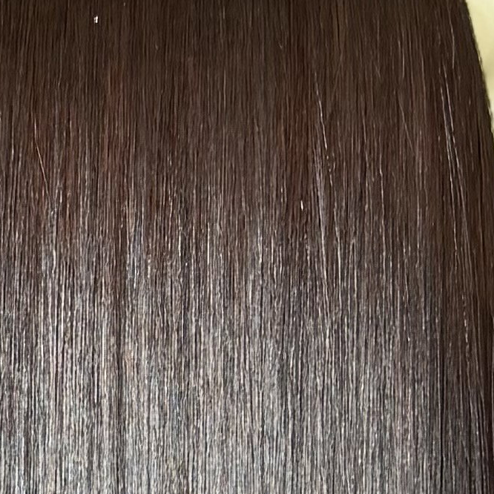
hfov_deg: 9.6
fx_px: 2939
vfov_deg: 9.0
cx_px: 73
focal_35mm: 182
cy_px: 1009
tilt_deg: -6.9
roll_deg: -1.1
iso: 125
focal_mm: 6.76
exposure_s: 1/50
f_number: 1.78
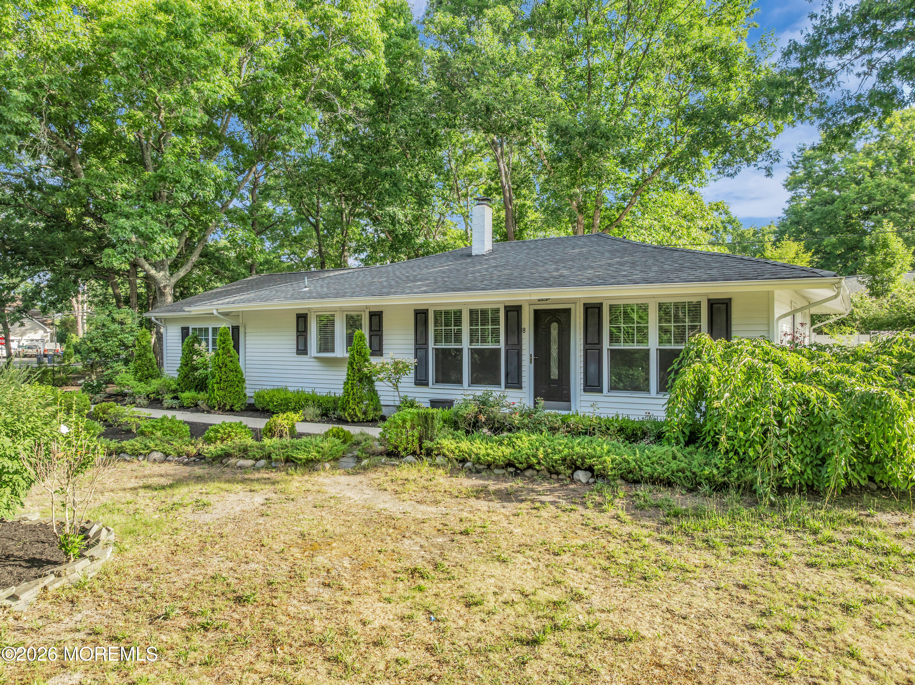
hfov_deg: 71.6
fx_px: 634
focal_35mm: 24
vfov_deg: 56.8
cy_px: 342
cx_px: 458
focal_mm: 12.29
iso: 120
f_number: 2.8
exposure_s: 1/500
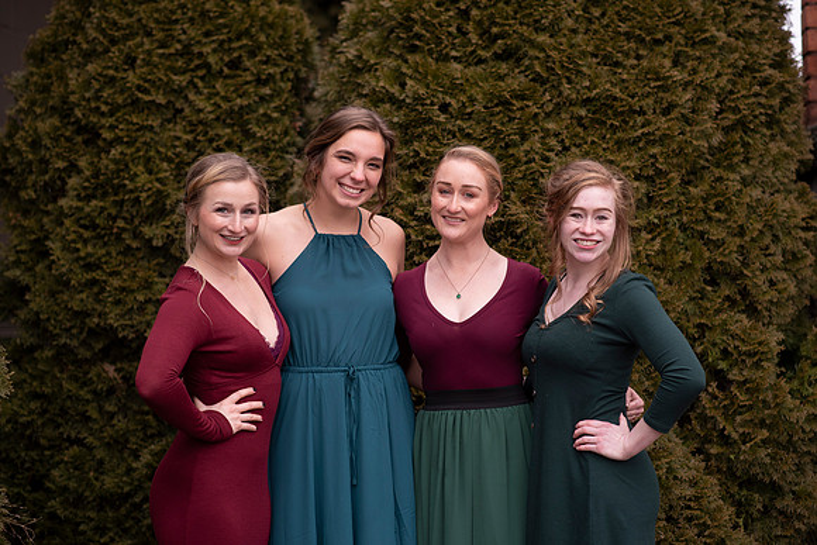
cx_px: 408
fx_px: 1929
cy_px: 272
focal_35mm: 85
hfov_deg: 23.9
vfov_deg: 16.1
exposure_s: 1/125
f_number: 2.5
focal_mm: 85
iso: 100
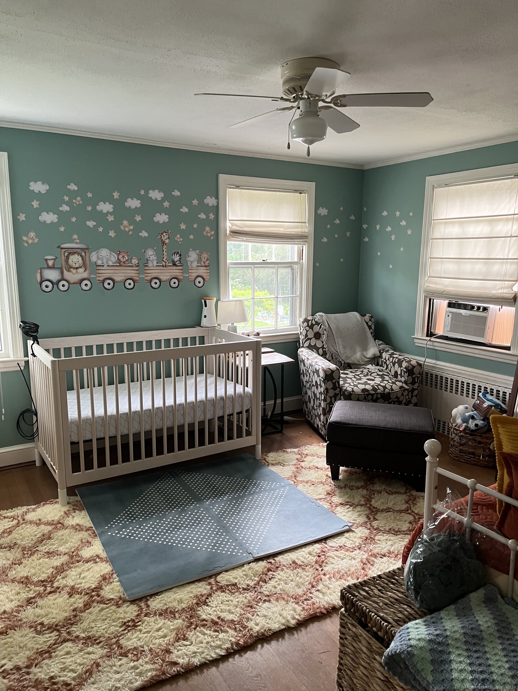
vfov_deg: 67.3
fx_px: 519
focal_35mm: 26
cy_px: 346
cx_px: 259
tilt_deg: -10.1
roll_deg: -0.4
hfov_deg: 53.1
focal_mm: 5.1
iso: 160
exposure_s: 1/60
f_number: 1.6
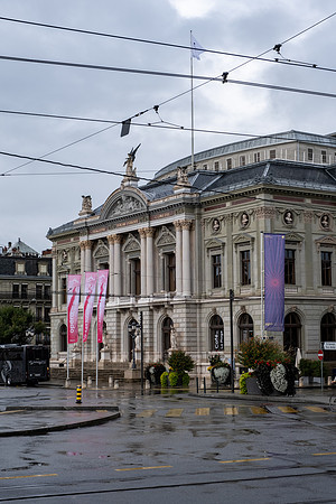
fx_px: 812
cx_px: 168
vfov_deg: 34.5
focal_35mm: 58
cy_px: 252
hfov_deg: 23.4
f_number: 5.6
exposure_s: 1/750
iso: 320
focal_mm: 38.8
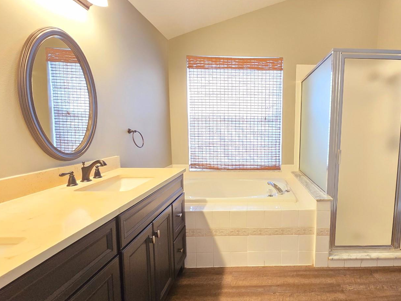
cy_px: 147
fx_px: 197
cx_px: 258
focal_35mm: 17
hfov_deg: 88.6
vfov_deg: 74.7
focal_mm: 2.2
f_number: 2.2
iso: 800
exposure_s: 1/60
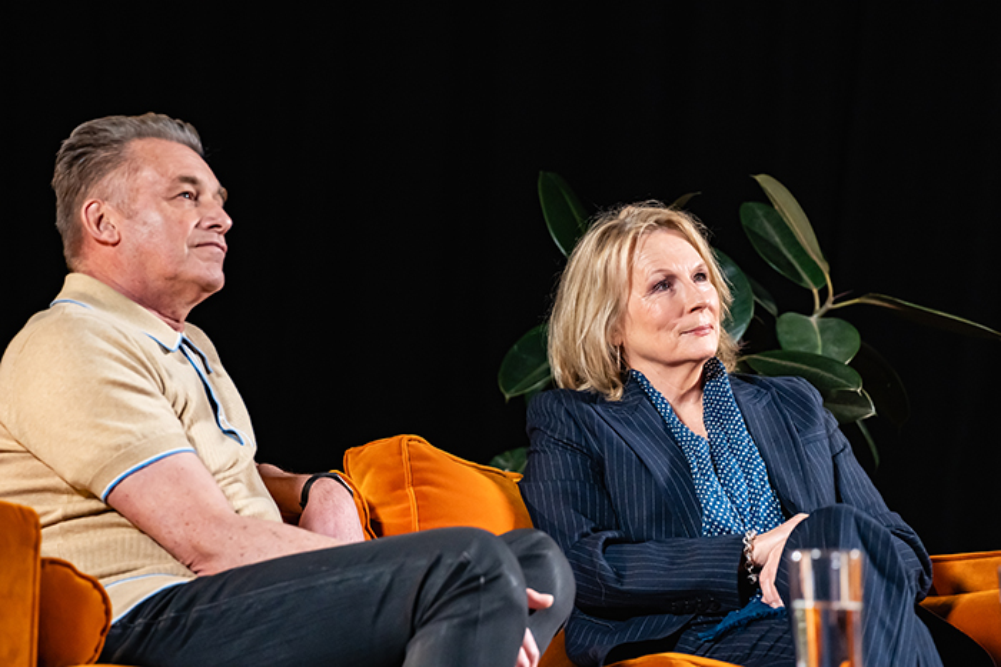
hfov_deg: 13.7
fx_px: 4171
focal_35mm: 150
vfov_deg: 9.2
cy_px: 334
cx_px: 500
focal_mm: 150
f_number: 3.5
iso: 2500
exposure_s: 1/125
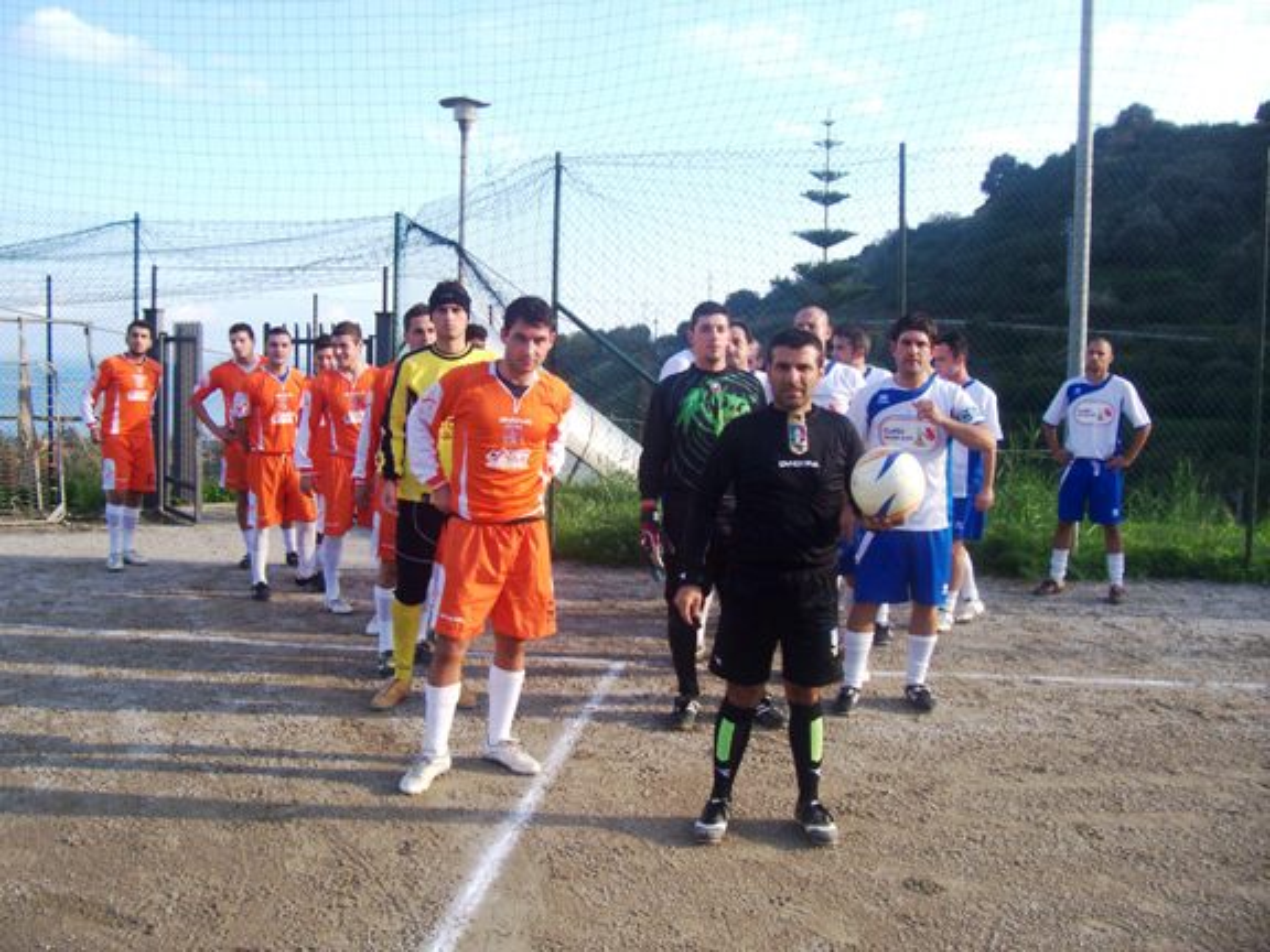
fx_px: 1247
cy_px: 476
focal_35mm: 34
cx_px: 635
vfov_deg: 41.8
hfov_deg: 54.0
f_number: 2.7
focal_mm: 5.6
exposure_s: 1/448
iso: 80
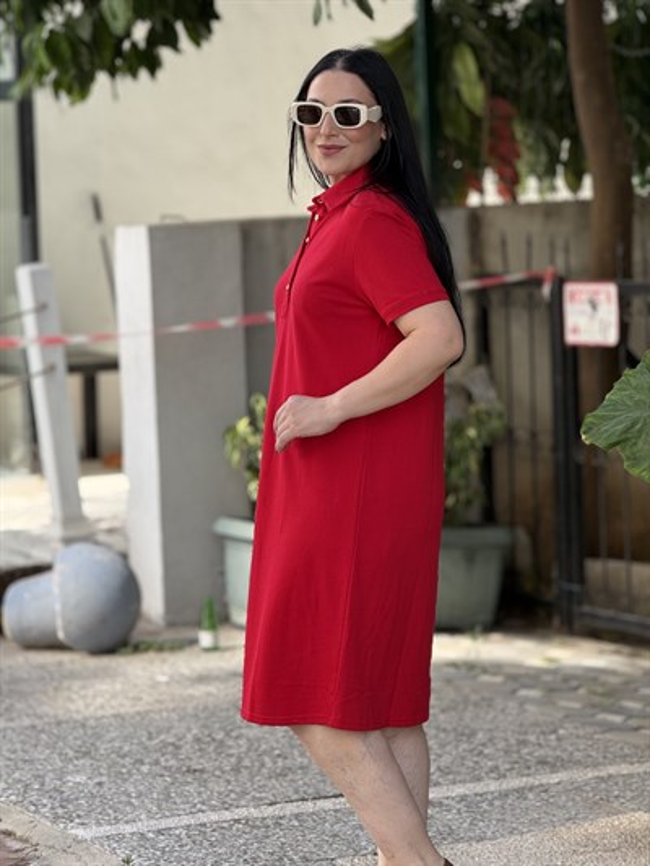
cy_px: 433
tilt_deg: -5.3
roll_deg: +1.4
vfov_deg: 16.4
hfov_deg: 12.4
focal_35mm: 120
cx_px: 325
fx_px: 3003
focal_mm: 15.66
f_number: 2.8
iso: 64
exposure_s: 1/107
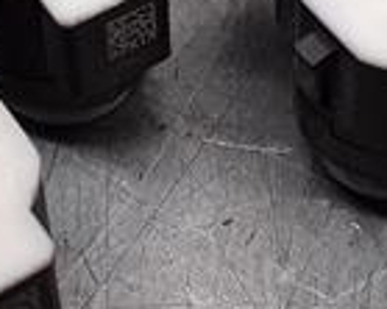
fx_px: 1442
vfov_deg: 12.1
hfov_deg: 15.3
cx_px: 181
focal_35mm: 126
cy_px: 25
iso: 50
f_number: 1.9
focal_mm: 2.91
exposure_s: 1/100
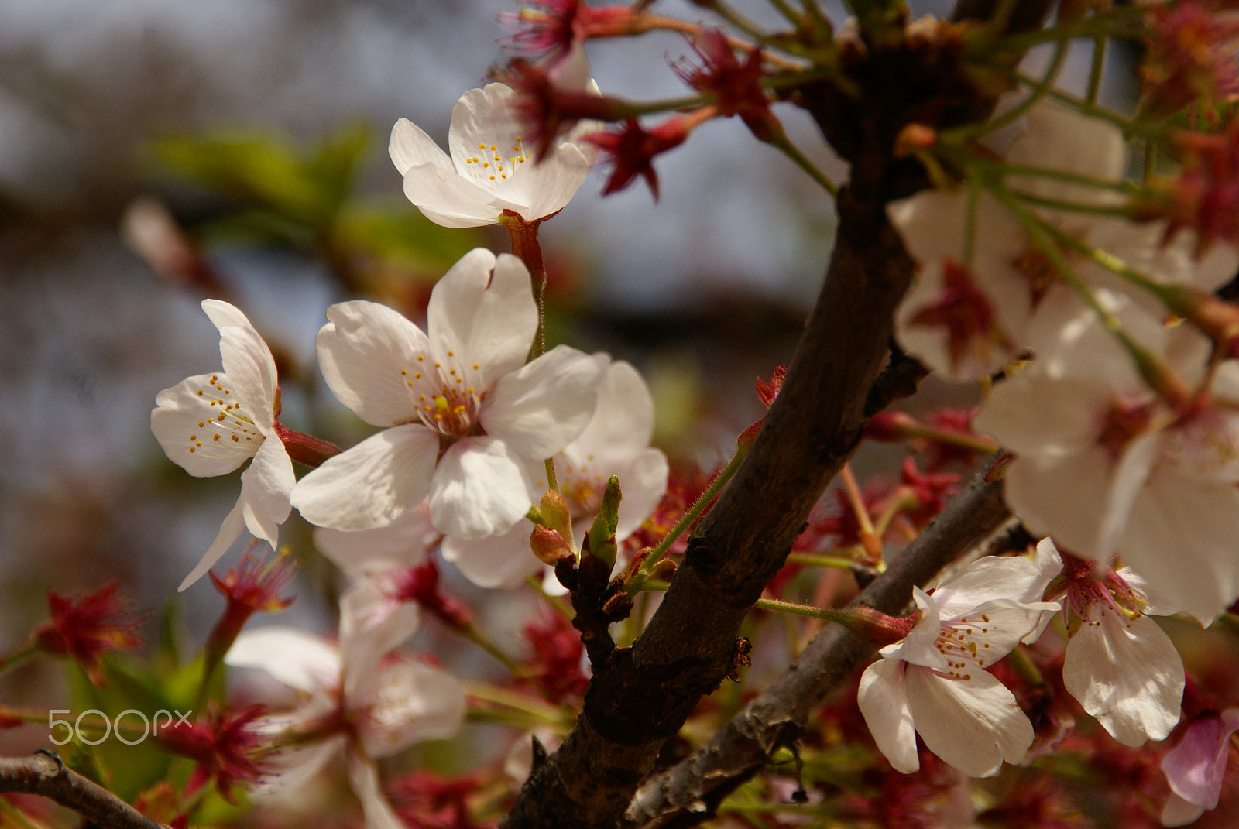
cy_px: 414
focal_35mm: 300
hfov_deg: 6.9
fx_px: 10337
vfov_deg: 4.6
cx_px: 620
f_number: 10
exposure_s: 1/400
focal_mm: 200
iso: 200
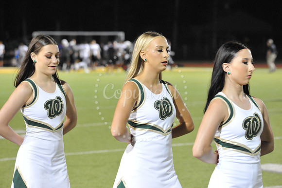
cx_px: 141
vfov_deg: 9.1
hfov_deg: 13.7
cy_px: 94
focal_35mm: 150
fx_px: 1174
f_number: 6.3
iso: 6400
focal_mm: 150
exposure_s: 1/125
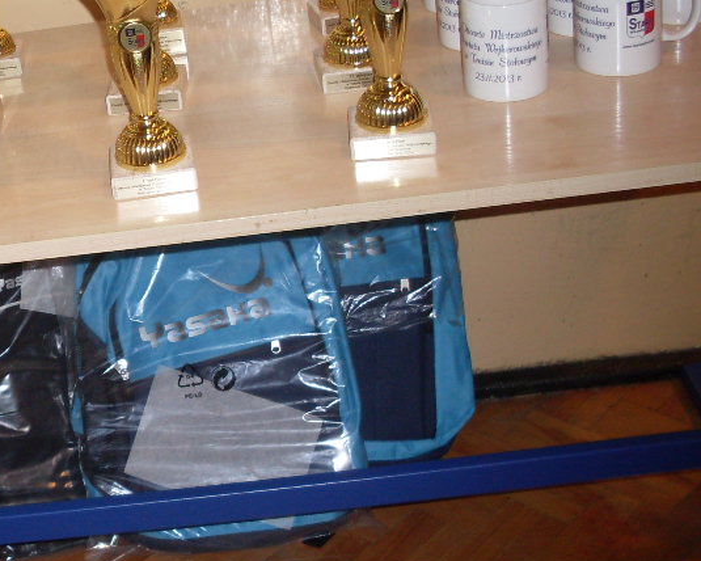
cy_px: 210
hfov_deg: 25.9
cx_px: 73
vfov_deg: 21.5
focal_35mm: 71
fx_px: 1473
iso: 100
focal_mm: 6.3
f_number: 2.8
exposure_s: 1/45
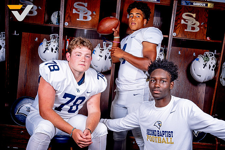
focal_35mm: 44
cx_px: 117
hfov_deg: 44.5
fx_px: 275
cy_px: 122
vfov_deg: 29.7
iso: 100
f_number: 8
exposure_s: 1/125
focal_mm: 24
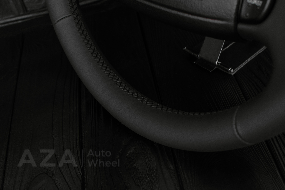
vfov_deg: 25.8
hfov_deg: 37.8
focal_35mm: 52
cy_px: 95
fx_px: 416
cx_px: 142
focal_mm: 35
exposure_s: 1/125
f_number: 6.3
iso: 500
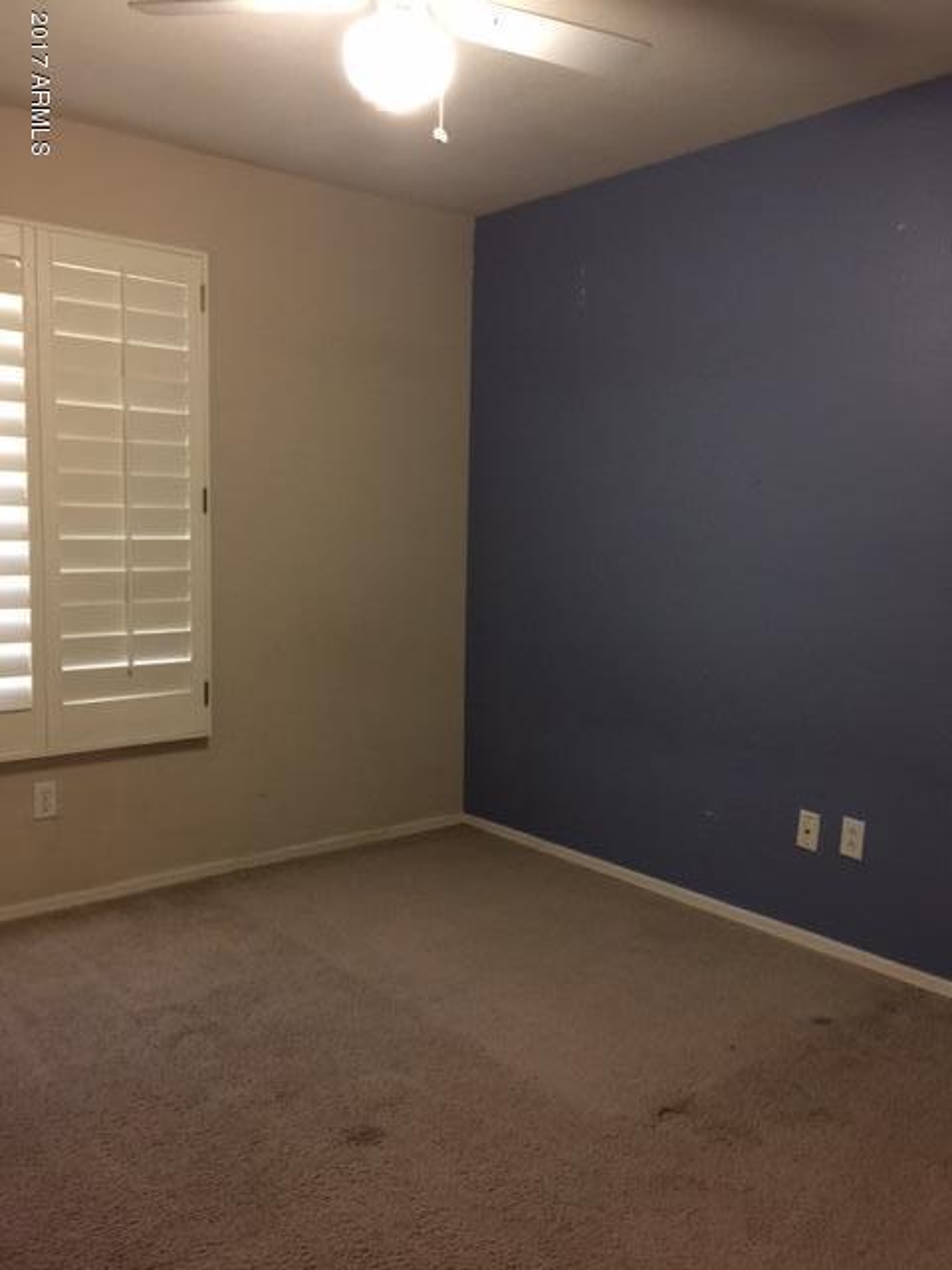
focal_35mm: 29
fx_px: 1063
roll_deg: -0.3
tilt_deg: -5.6
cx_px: 476
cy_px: 635
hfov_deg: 48.2
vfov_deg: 61.7
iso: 100
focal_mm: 4.15
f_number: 2.2
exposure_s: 1/4
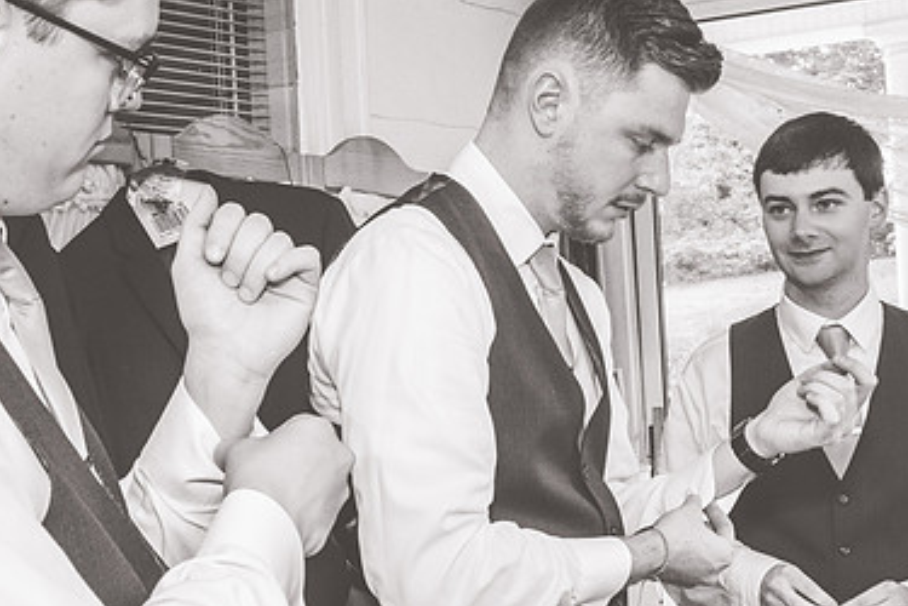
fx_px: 1639
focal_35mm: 65
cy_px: 350
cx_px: 615
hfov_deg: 30.7
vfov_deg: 20.9
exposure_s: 1/60
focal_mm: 28
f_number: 10
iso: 1250
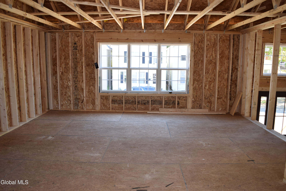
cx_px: 143
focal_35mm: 27
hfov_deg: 67.4
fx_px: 214
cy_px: 96
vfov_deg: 47.9
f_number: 5.6
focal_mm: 18
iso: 800
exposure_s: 1/125
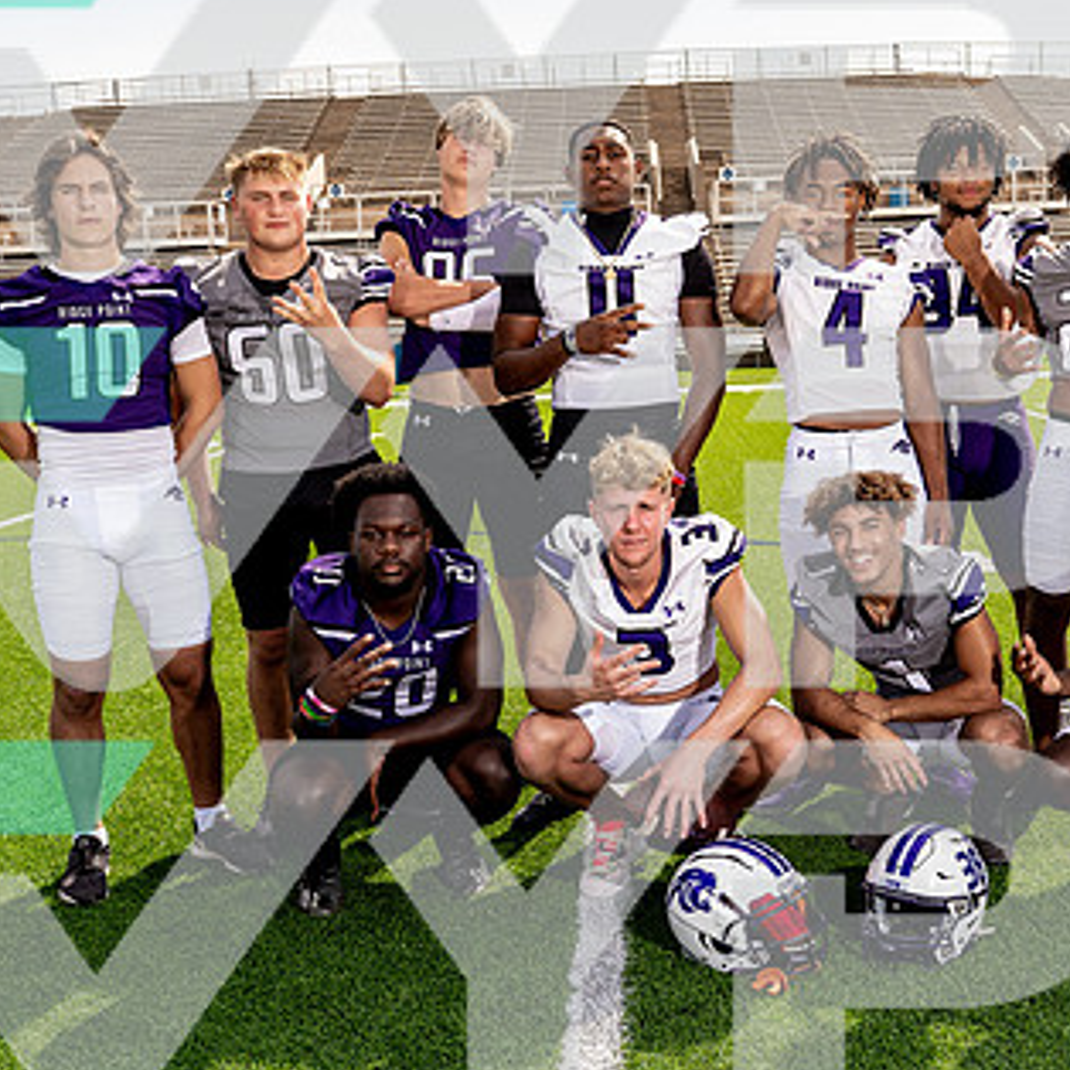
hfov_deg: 38.1
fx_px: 1539
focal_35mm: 44
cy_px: 509
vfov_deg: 38.3
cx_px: 678
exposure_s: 1/250
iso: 100
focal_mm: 28
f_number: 5.6
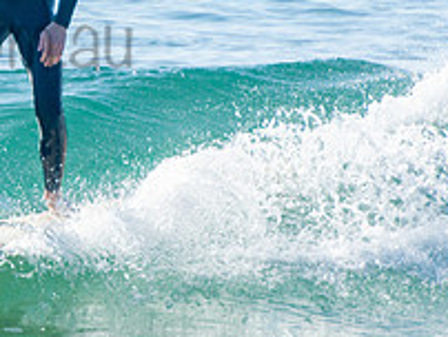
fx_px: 21432
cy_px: 17
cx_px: -102
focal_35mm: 1654
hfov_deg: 1.2
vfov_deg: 0.9
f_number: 5.6
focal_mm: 400
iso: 250
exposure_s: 1/1250
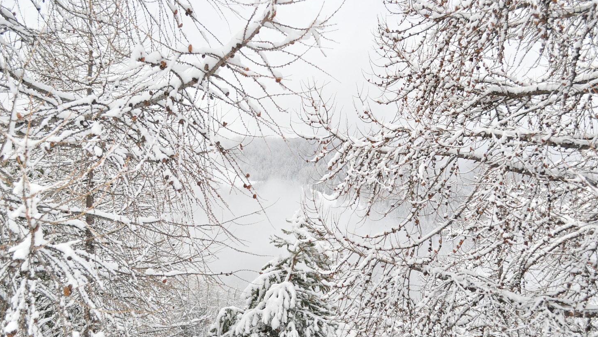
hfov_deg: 52.8
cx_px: 312
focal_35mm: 38
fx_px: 603
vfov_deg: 31.1
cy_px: 203
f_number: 5.6
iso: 1250
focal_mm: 22
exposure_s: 1/4000
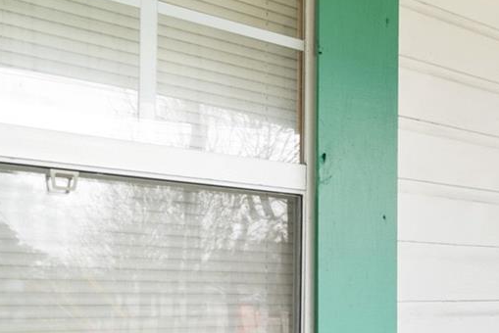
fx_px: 610
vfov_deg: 29.7
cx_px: 763
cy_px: 277
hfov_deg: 28.0
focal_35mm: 44
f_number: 9
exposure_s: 1/15
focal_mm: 14
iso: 250
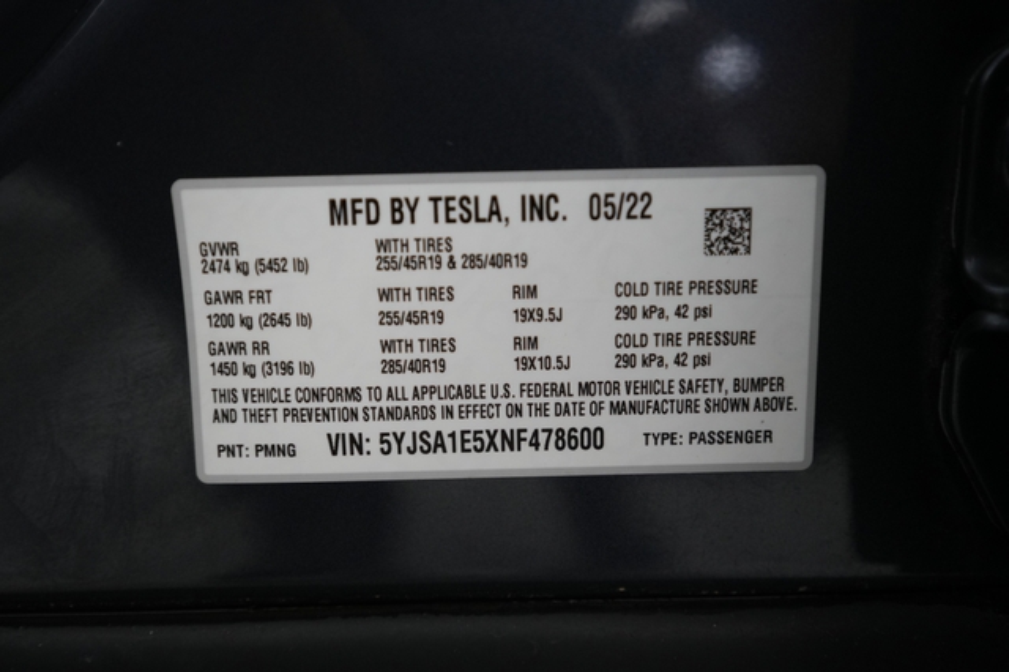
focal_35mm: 28
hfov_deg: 65.5
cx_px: 504
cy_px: 336
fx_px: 784
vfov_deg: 46.4
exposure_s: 1/60
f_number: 2.8
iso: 2000
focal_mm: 28
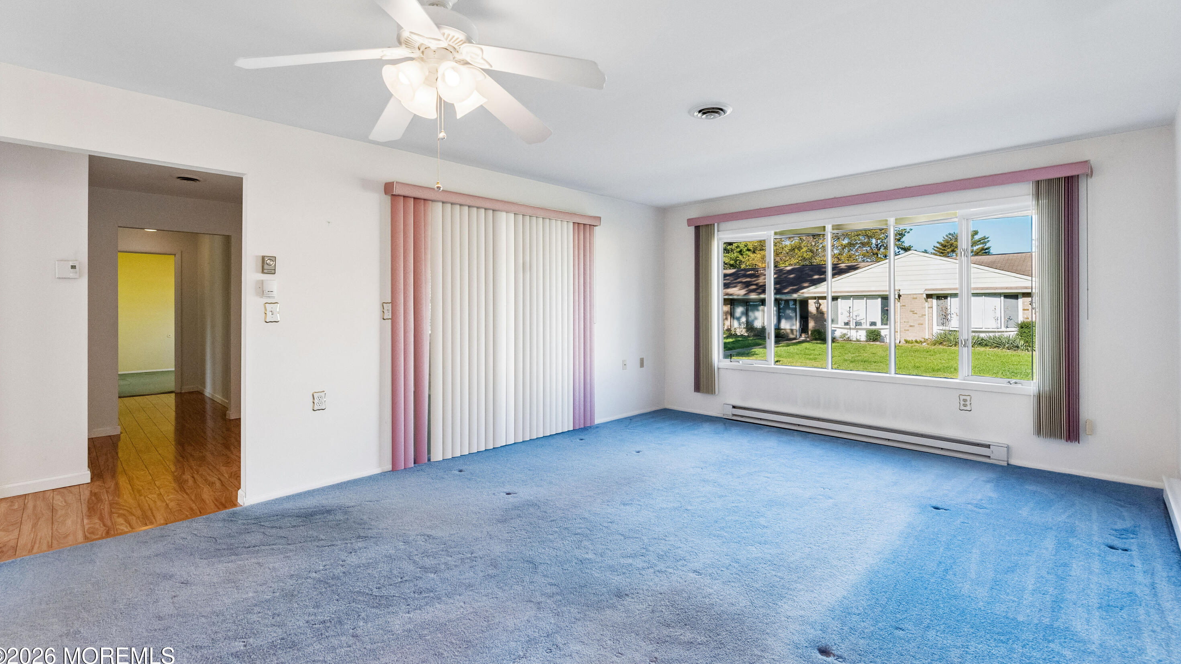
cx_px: 589
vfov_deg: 66.8
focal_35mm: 16
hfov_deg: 99.4
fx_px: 501
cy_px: 292
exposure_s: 1/500
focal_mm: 15
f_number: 7.1
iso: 1250
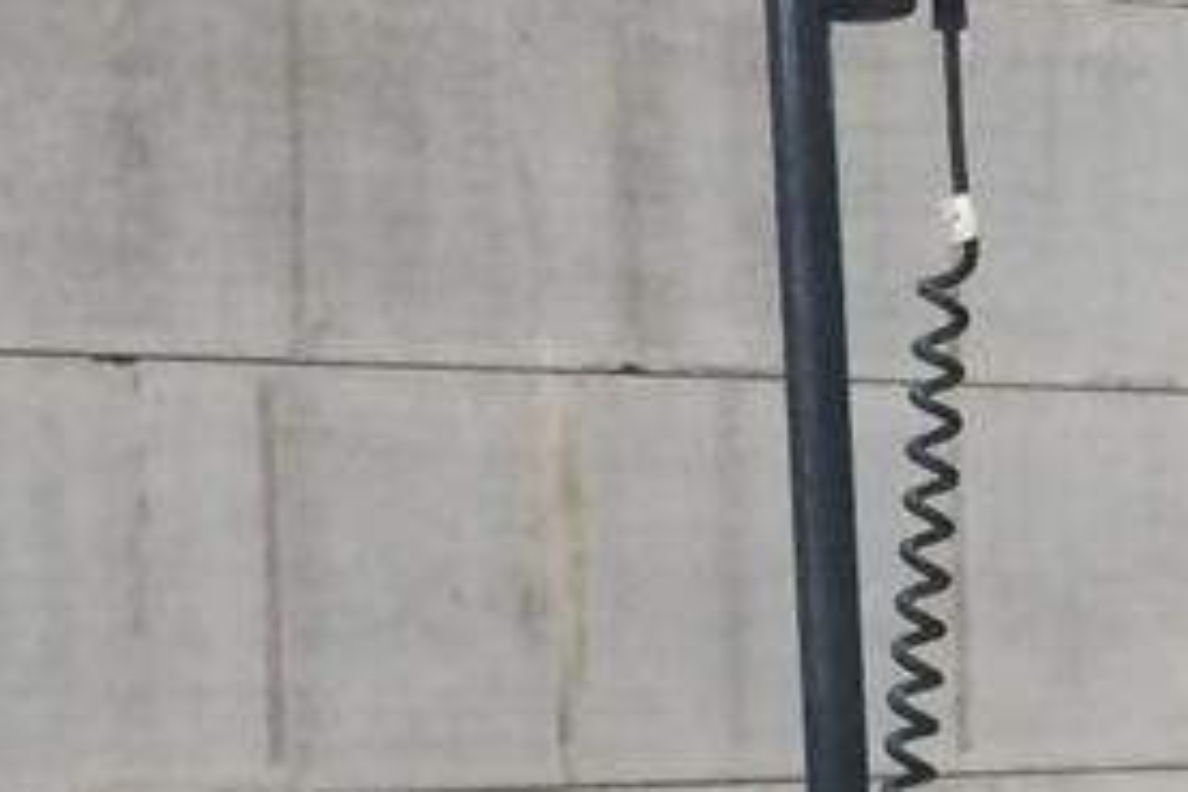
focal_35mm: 175
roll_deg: +0.5
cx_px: 1717
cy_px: 1679
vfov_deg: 7.5
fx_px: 5775
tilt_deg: -10.9
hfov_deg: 11.3
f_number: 2.2
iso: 100
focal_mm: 4.15
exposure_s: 1/33
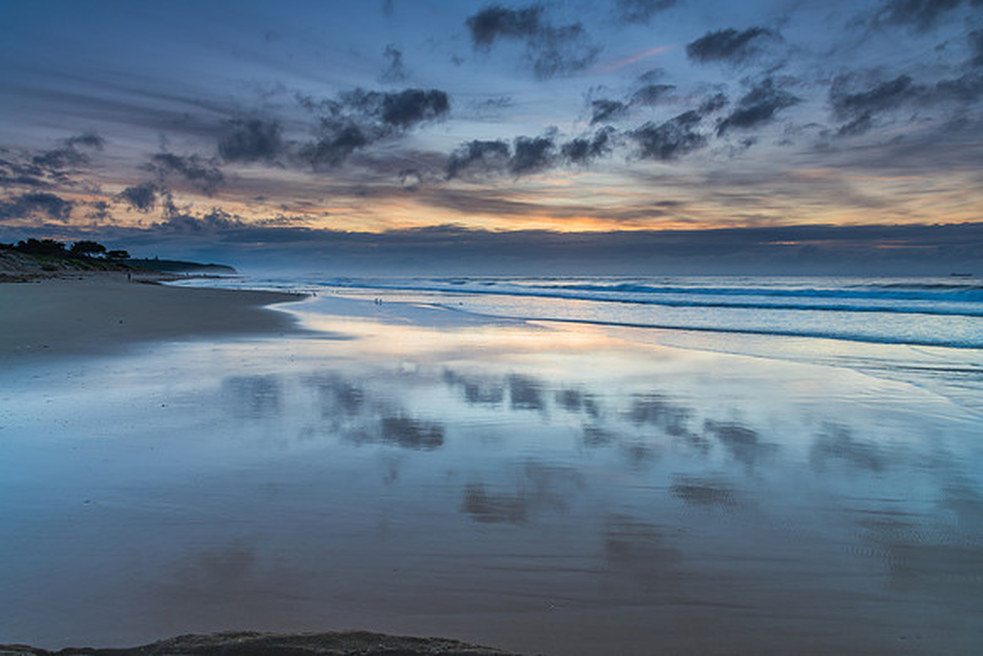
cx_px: 492
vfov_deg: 51.7
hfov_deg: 72.0
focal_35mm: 25
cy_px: 328
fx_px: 676
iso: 40
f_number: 9
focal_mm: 24
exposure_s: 1/2.5
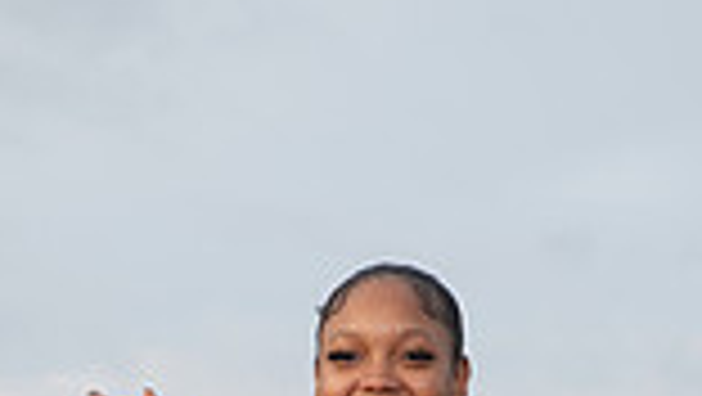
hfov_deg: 11.0
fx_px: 3651
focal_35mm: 196
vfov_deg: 6.0
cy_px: 940
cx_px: 374
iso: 200
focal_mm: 65
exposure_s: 1/400
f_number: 6.3
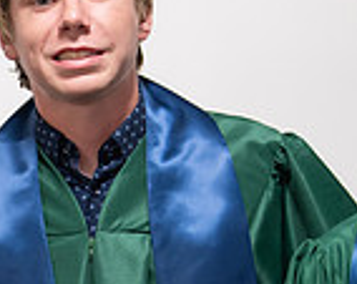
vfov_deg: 8.0
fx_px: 2024
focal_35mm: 192
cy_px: 308
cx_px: -141
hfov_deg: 9.8
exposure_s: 1/320
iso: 500
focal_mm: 50
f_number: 1.2
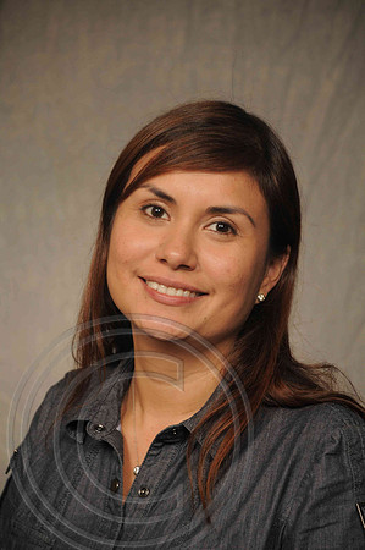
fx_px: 2561
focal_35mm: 168
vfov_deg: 12.2
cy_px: 275
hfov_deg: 8.2
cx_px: 182
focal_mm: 112
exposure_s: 1/125
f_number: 5.6
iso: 200
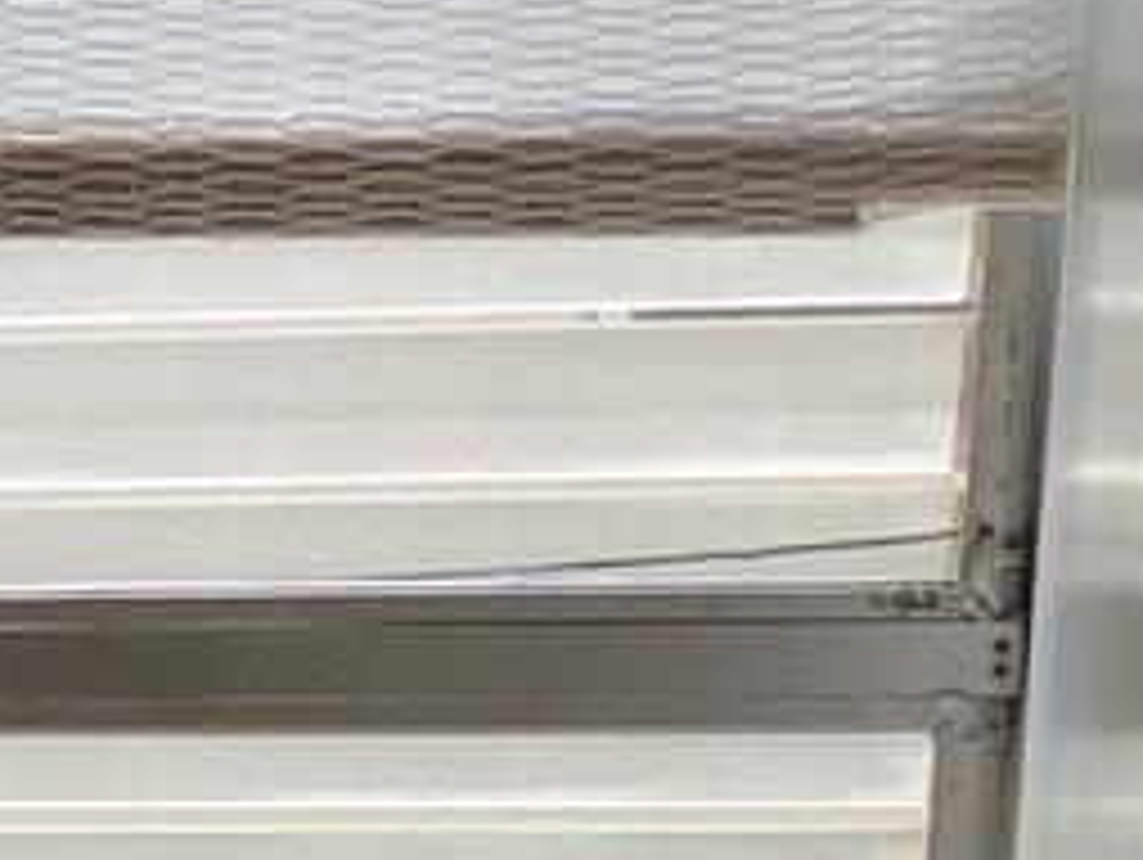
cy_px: 1445
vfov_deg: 7.4
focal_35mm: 195
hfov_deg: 9.2
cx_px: -1454
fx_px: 6445
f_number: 2.4
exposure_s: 1/120
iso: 40
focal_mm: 3.3
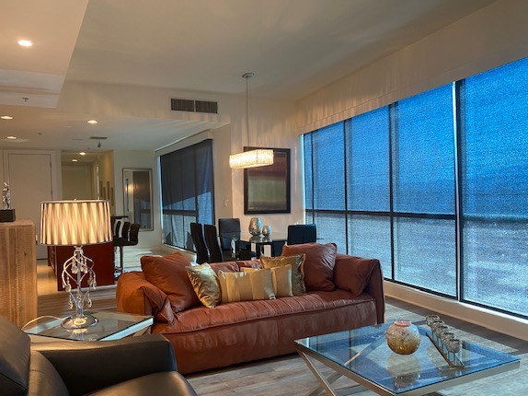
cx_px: 251
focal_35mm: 29
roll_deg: +1.5
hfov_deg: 61.6
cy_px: 215
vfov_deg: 48.1
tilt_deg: -1.3
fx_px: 442
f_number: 1.8
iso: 160
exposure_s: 1/60
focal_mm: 4.25
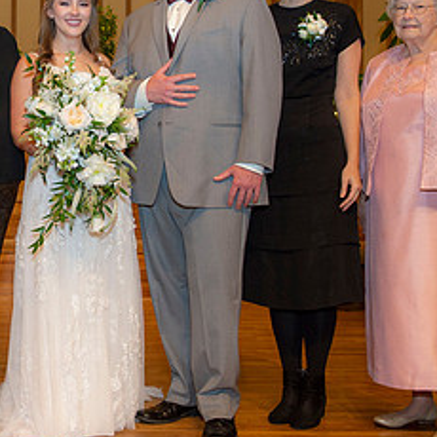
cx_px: 48
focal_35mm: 60
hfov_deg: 27.6
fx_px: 857
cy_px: 160
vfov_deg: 28.5
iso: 800
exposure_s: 1/200
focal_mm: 28
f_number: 3.5
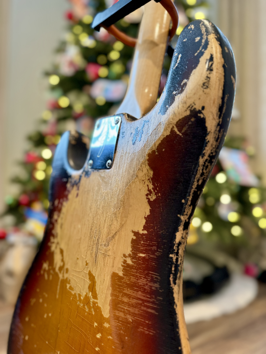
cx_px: 133
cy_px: 177
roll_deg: -2.3
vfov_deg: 71.6
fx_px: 246
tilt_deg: +0.7
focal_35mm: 24
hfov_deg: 56.8
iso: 320
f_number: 1.78
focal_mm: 6.86
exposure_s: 1/60
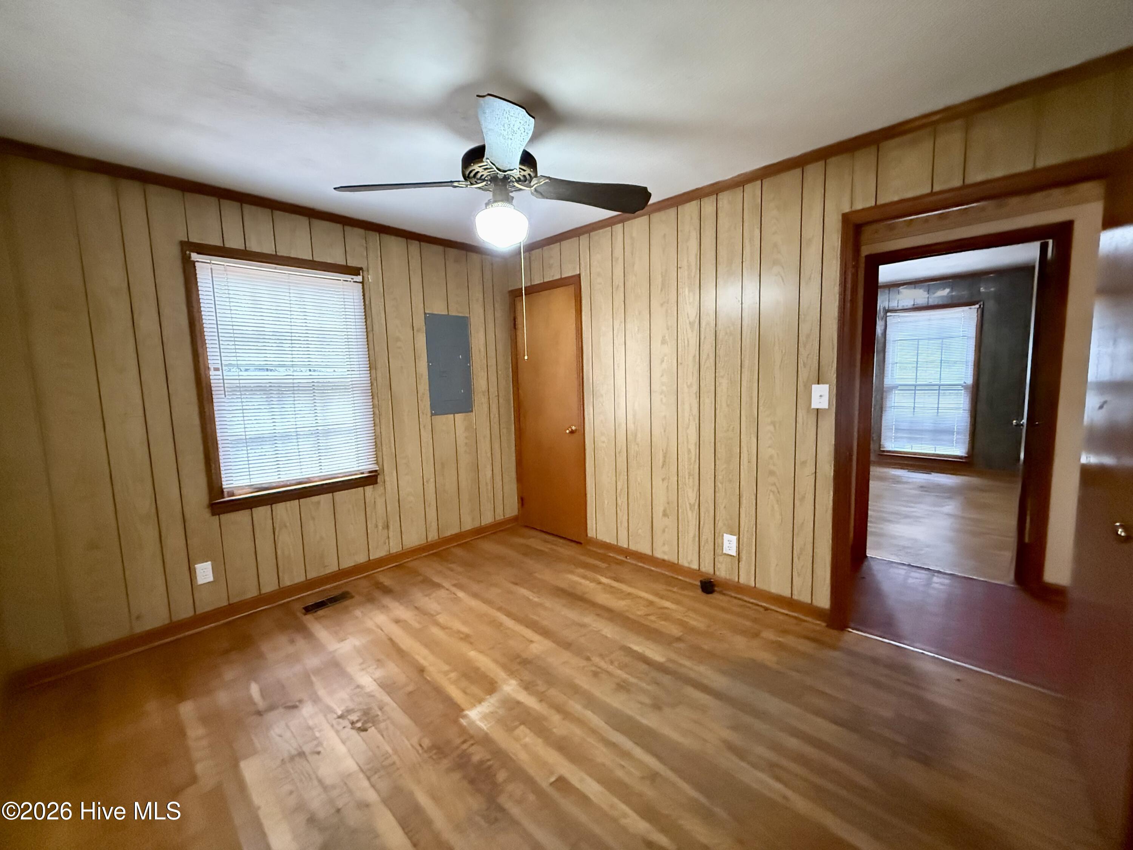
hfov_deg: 102.1
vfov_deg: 85.7
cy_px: 425
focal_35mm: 14
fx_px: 458
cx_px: 566
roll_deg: +1.9
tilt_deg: -6.1
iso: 1250
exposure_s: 1/60
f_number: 2.2
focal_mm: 2.22
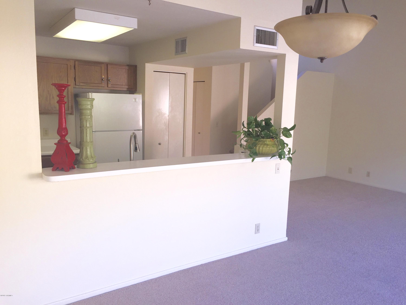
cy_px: 152
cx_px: 203
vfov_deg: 48.2
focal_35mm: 29
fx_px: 340
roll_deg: -3.0
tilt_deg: -8.2
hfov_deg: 61.7
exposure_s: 1/119
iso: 32
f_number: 2.2
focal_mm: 4.15
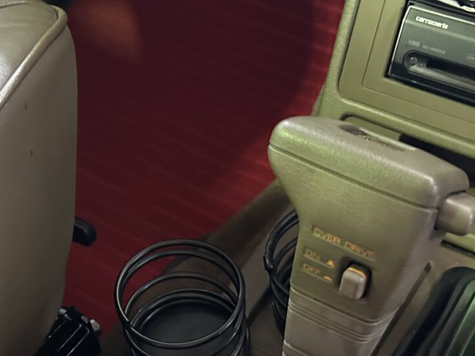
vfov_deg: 24.1
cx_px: 253
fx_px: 782
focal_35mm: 57
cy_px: 385
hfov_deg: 33.8
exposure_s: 1/30
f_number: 1.5
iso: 640
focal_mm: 5.7
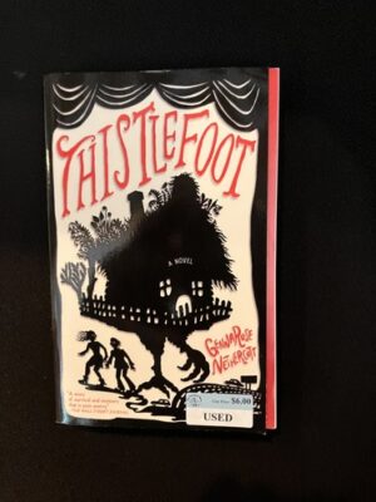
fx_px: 406
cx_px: 188
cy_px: 251
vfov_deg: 63.4
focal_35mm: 28
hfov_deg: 49.7
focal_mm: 3.99
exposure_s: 1/30
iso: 500
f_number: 1.8
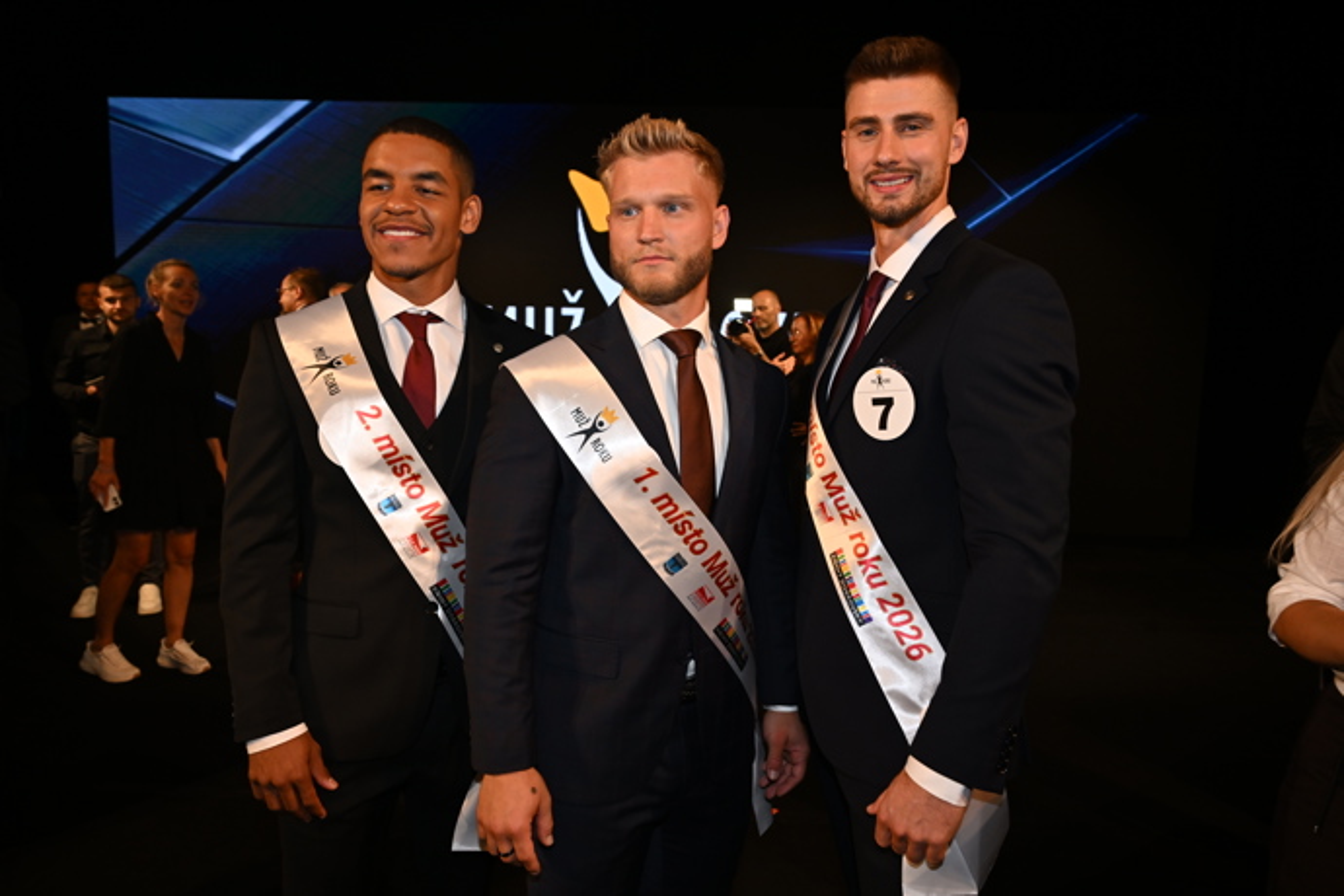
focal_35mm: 24
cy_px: 448
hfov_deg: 73.7
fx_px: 896
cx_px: 672
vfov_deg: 53.1
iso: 1250
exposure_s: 1/320
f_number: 5.6
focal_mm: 24
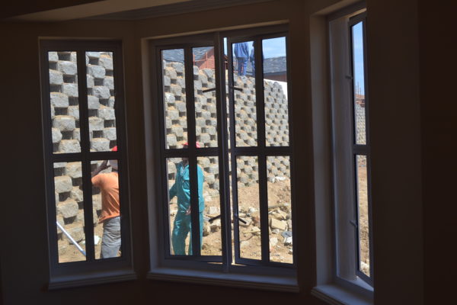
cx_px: 228
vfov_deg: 34.2
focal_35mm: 39
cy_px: 152
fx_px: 495
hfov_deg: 49.6
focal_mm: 26
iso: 100
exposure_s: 1/160
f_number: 6.3
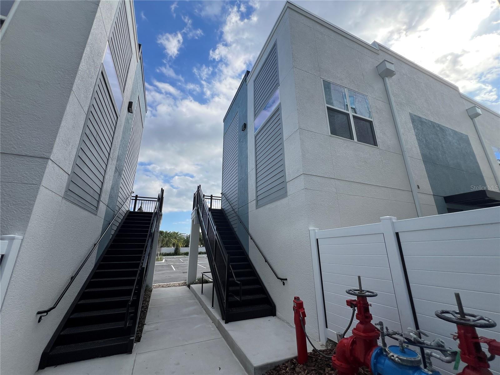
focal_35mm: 13
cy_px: 188
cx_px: 250
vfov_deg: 89.9
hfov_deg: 106.2
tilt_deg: +16.6
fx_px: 188
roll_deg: +0.0
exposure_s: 1/1488
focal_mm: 1.57
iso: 32
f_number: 1.8
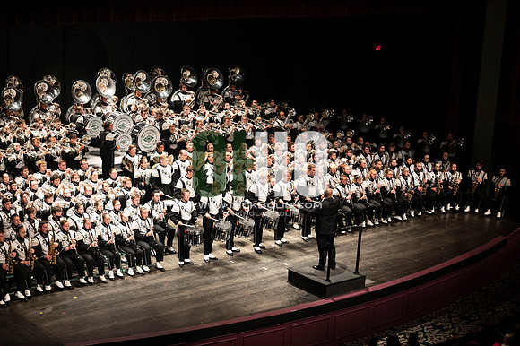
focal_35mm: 70
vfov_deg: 19.4
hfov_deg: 28.9
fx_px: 1010
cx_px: 260
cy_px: 173
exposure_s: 1/500
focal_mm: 70
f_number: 2.8
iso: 2500
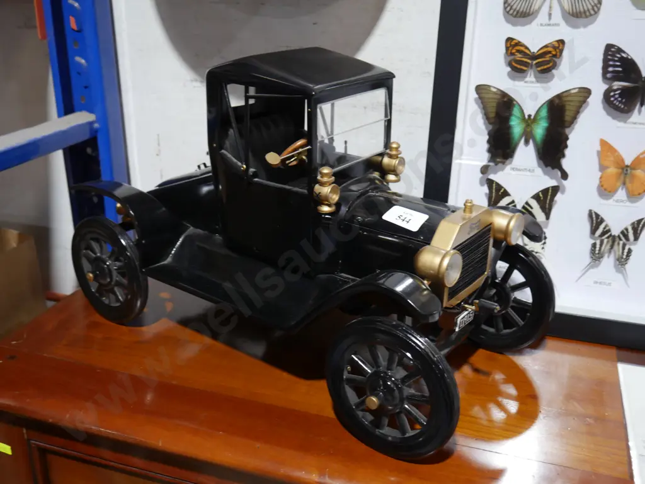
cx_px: 322
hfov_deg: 49.0
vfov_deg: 37.8
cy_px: 242
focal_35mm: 38
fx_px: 708
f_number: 4.1
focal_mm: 19
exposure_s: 1/60
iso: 640
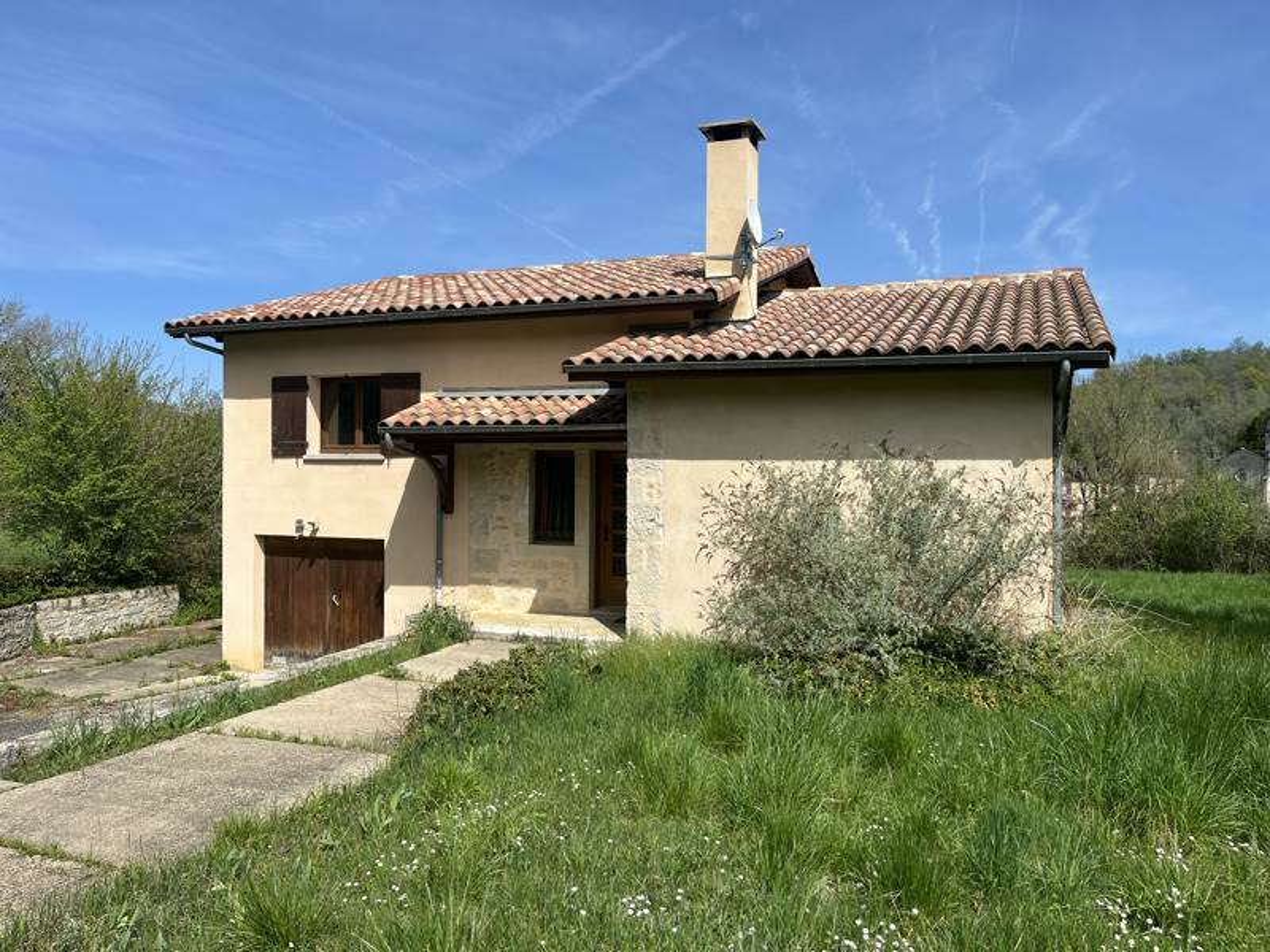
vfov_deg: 53.1
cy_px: 476
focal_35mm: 26
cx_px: 635
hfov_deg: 67.3
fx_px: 954
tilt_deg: -0.1
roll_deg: +0.0
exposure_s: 1/3876
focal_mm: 5.1
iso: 50
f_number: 1.6
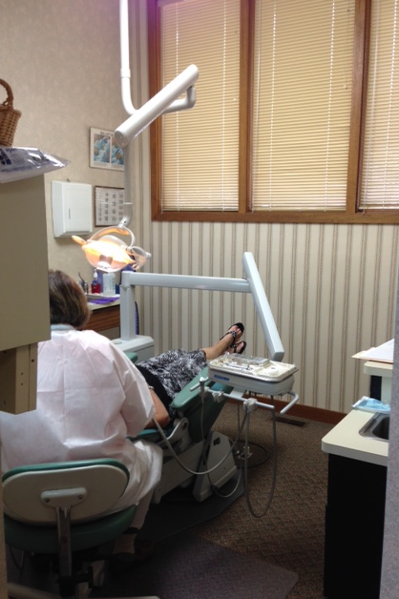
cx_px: 210
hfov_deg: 37.8
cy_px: 304
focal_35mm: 35
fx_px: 582
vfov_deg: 54.5
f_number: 2.4
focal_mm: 4.12
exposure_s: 1/20
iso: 50
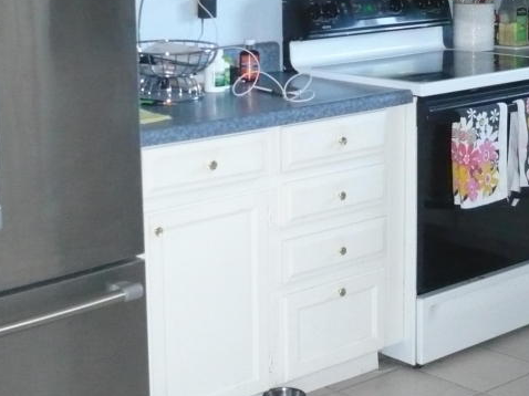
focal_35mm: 75
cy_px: 90
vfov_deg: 19.5
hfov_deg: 26.0
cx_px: 260
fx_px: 1146
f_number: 2.8
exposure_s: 1/30
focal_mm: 5.8
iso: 500
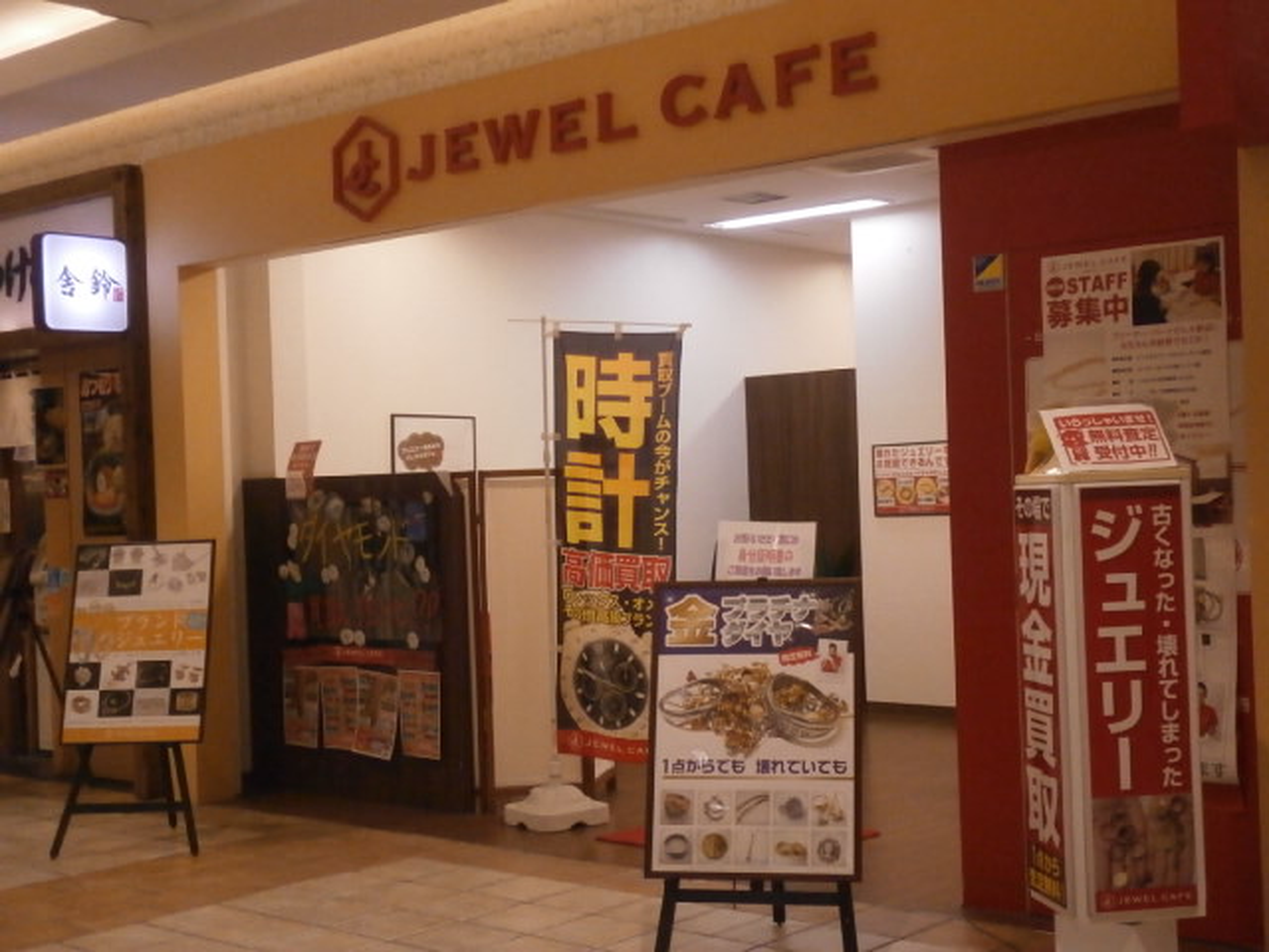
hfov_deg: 40.4
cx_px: 634
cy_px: 476
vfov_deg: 30.9
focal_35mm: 47
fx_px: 1723
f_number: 3.4
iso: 640
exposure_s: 1/250
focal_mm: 8.3
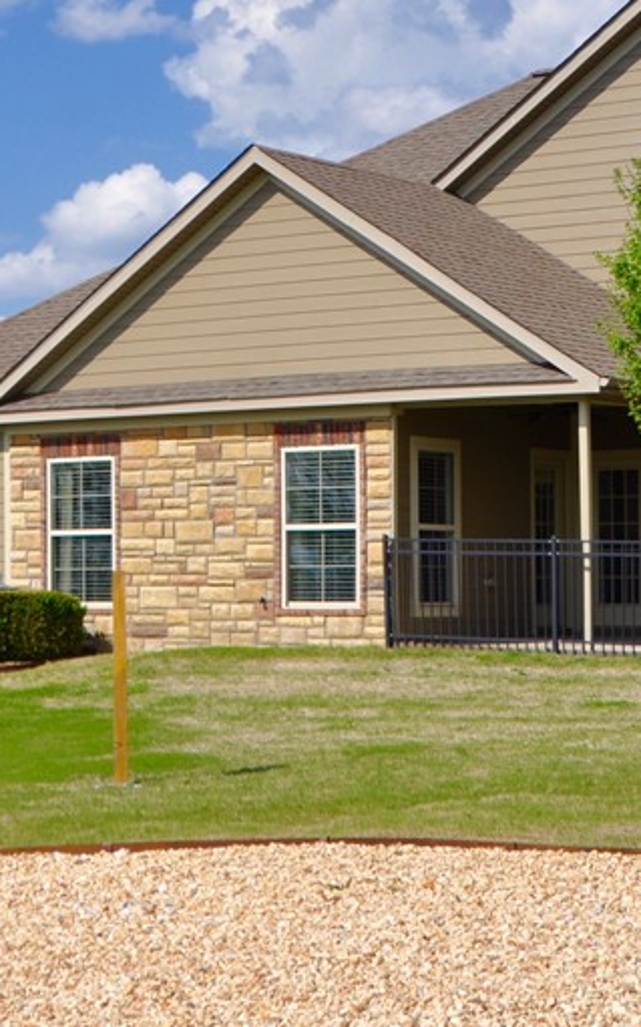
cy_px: 436
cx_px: -149
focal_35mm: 91
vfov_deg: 22.8
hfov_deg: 13.9
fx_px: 2546
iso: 200
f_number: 10
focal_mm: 28
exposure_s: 1/500
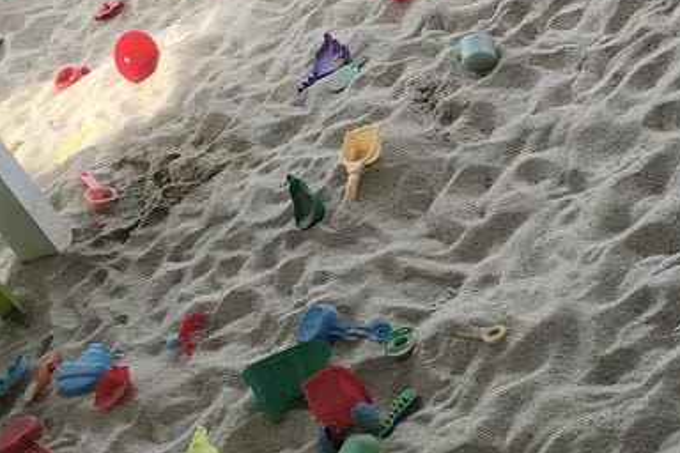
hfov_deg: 22.4
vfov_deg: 14.8
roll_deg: +33.0
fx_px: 1719
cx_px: 294
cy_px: 34
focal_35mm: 91
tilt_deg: -26.5
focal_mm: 3.99
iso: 20
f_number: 1.8
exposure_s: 1/302
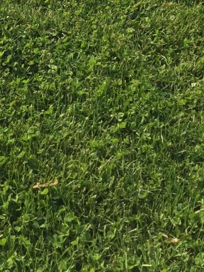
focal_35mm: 101
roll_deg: -1.6
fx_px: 793
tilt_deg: -17.6
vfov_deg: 16.9
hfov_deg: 14.6
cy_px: -178
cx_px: 40
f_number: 2.2
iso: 32
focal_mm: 4.15
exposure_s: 1/628
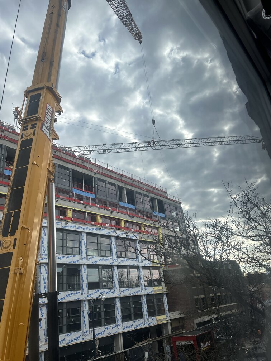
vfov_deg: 67.3
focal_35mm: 26
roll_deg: +6.8
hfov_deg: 53.1
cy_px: 180
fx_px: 271
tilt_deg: +24.3
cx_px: 136
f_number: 1.5
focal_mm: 5.7
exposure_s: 1/2915
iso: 50
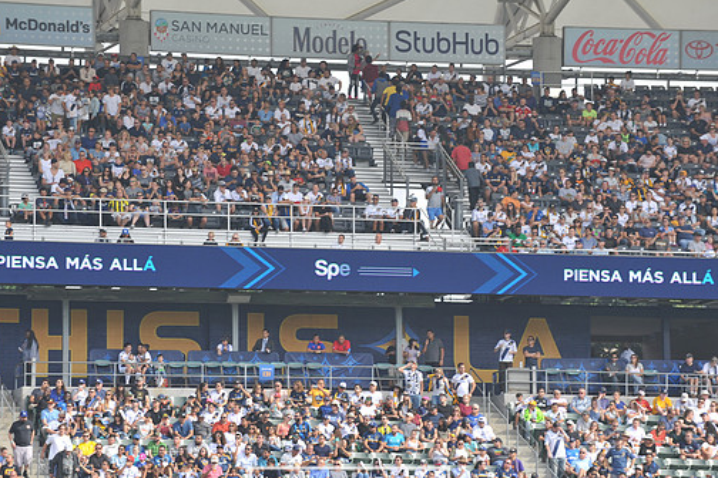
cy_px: 272
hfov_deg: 9.9
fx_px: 4128
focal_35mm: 207
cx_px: 349
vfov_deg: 6.6
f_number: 7.1
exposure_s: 1/200
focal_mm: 180
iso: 200
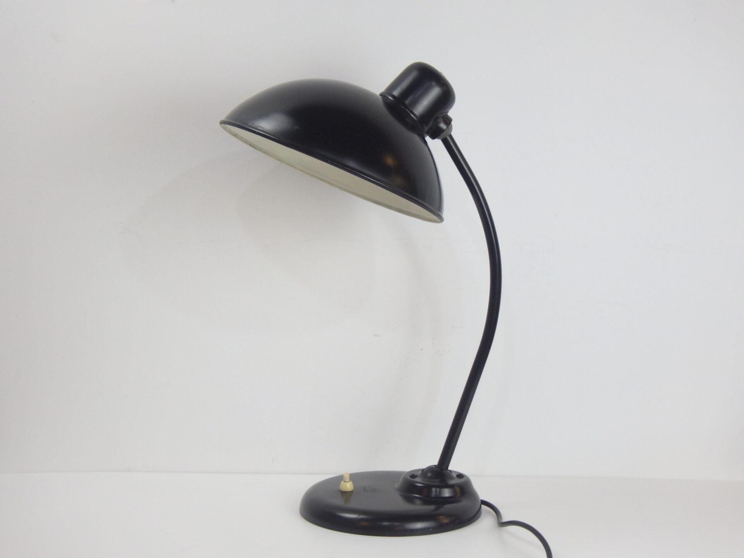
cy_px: 279
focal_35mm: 77
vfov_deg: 19.1
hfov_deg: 25.3
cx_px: 372
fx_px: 1655
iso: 125
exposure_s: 1/15
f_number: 4.8
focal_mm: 13.7
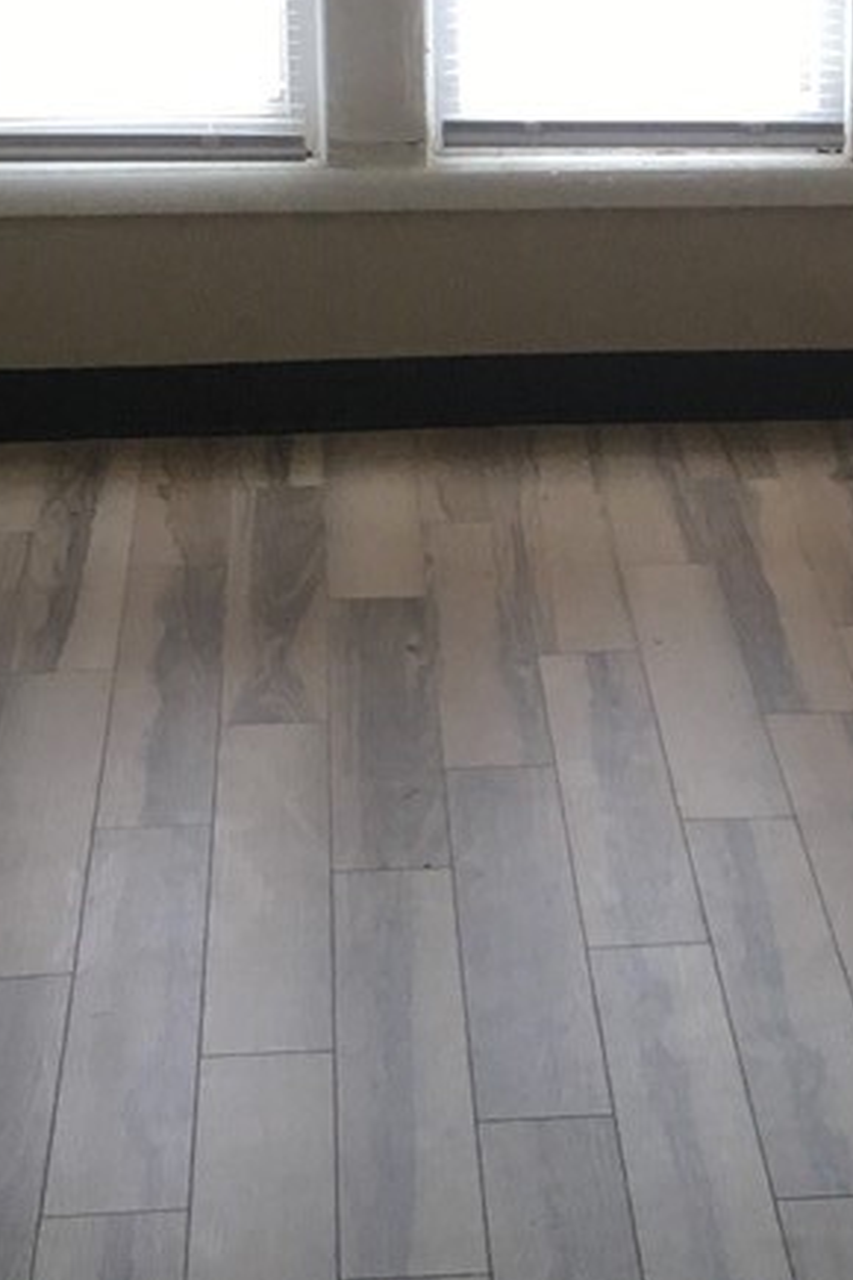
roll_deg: -1.1
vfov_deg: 18.4
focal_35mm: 111
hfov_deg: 12.2
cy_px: 430
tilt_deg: -18.9
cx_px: 918
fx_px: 3945
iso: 40
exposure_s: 1/30
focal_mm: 4.15
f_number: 2.2
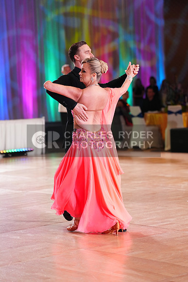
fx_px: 822
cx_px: 94
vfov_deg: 19.5
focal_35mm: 105
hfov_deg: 13.0
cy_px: 141
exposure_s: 1/640
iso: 2500
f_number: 2.8
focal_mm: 105
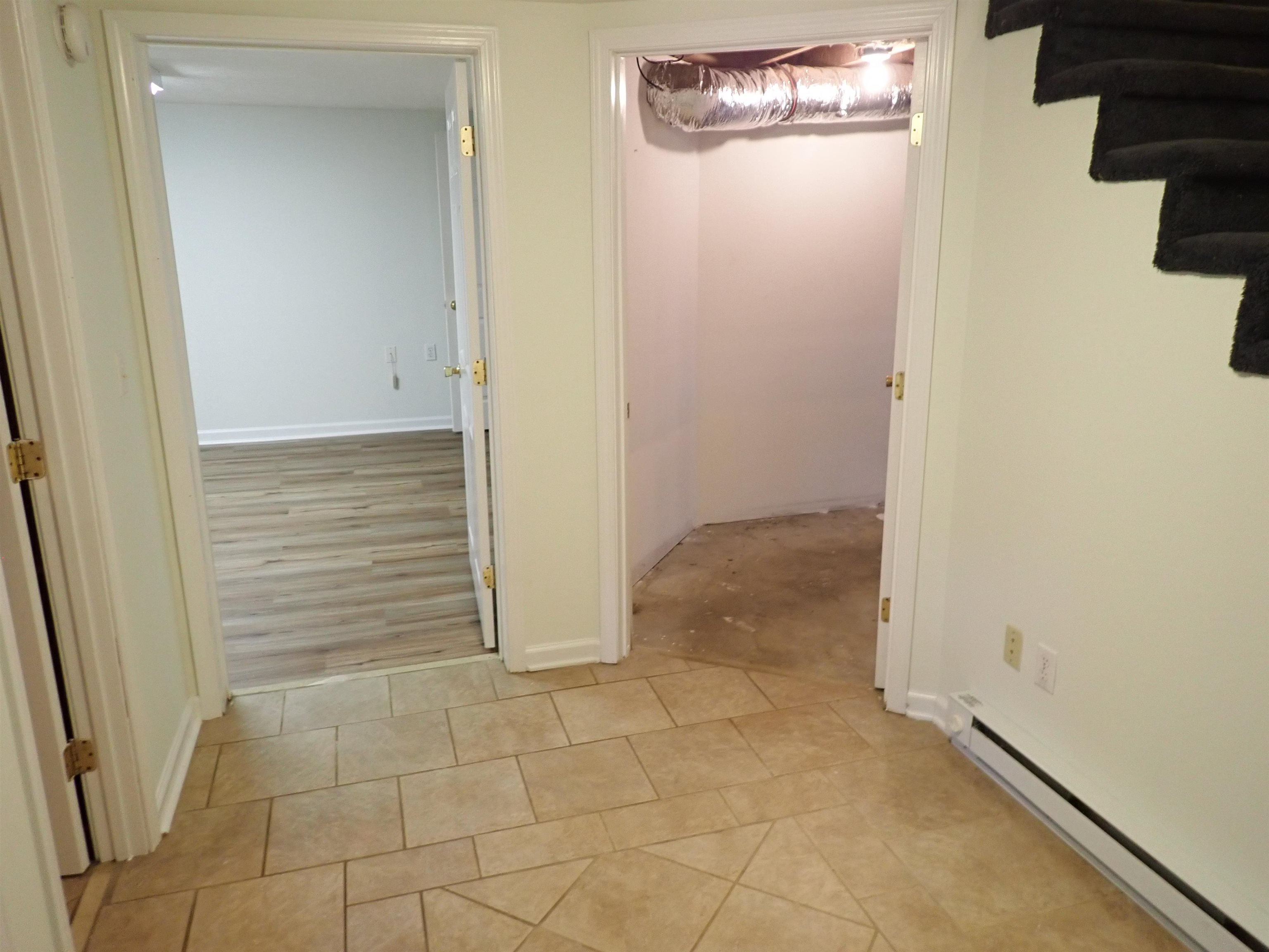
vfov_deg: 54.9
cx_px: 634
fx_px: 916
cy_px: 476
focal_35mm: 25
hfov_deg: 69.4
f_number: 2
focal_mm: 4.5
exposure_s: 1/30
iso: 200
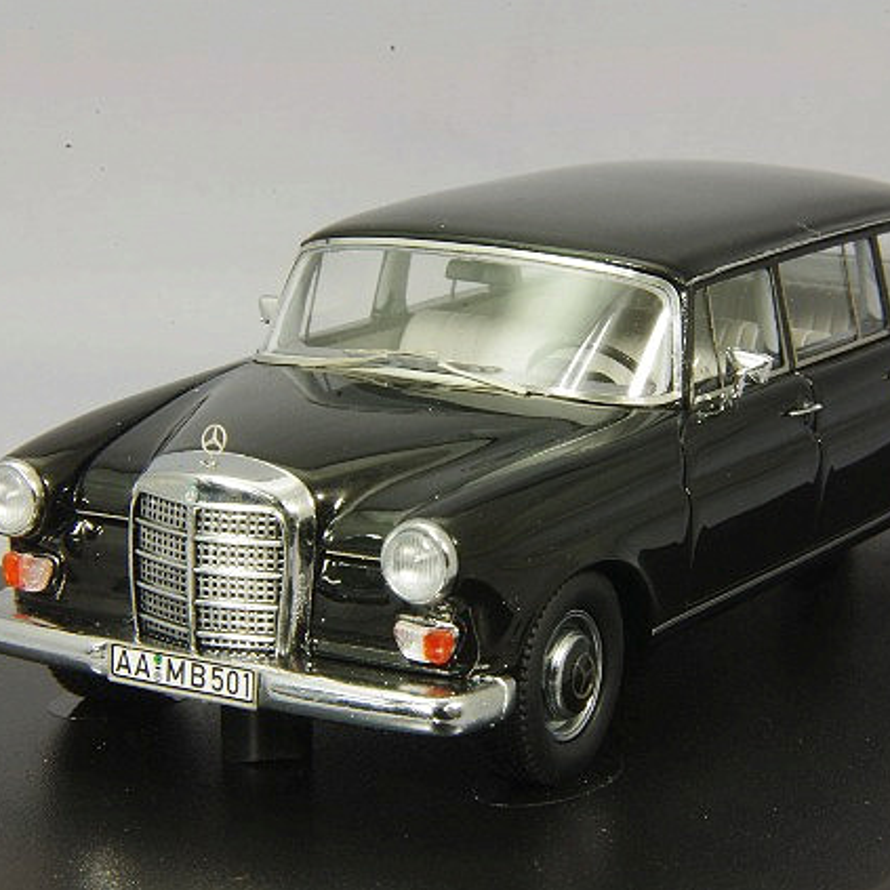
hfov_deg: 12.1
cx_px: 511
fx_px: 4189
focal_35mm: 144
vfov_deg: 12.1
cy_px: 445
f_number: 32
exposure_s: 1
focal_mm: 75
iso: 400
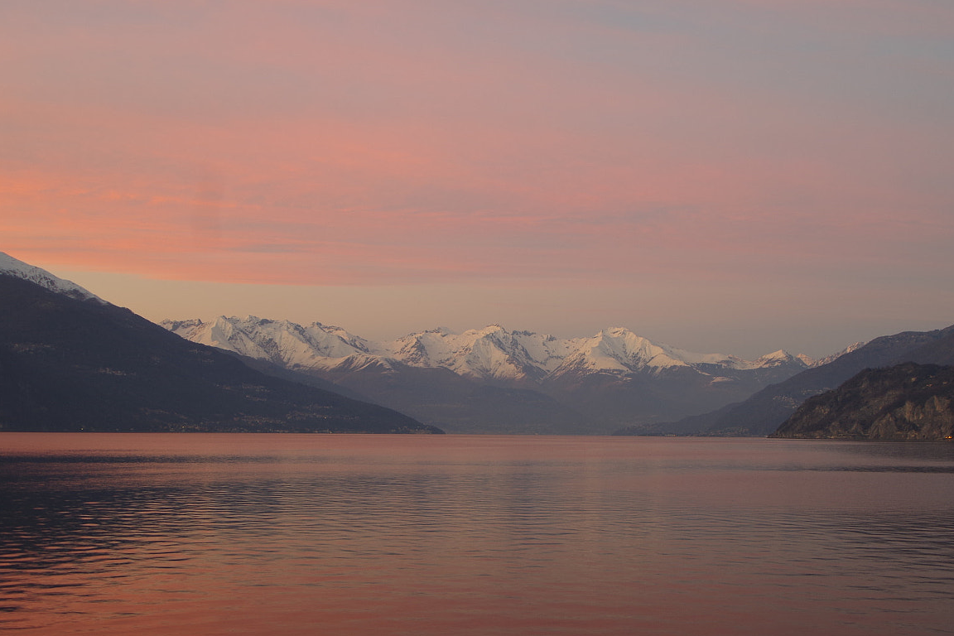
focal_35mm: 50
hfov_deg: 39.5
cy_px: 392
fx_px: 1325
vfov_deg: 26.9
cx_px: 540
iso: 100
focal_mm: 24
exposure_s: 1/4
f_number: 4.5
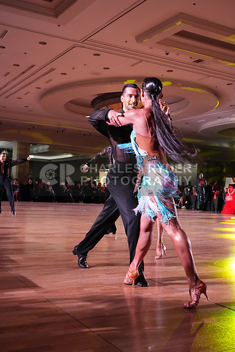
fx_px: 391
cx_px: 118
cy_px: 176
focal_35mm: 40
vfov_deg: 48.4
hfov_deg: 33.4
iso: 6400
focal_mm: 40
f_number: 5
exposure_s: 1/320
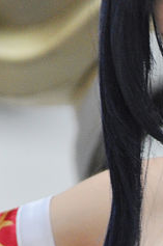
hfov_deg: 1.0
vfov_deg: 1.6
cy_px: 332
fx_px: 9069
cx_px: 288
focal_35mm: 1330
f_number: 2.8
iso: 500
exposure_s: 1/125
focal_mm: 175
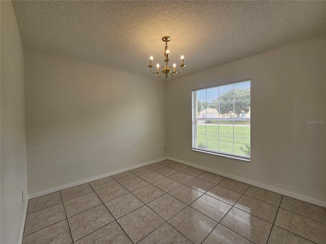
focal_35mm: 13
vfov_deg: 89.9
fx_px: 122
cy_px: 122
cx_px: 163
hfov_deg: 106.2
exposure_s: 1/166
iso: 50
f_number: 2.2
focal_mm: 2.2
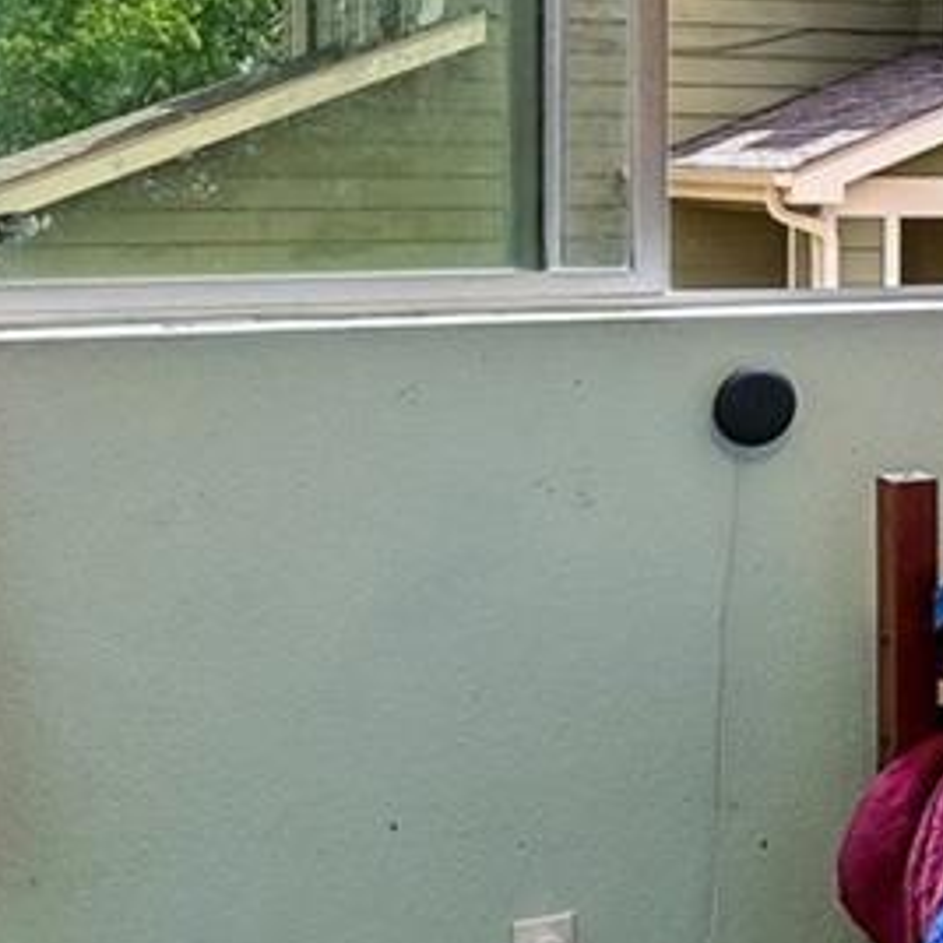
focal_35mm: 71
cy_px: 229
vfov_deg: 24.0
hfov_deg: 21.3
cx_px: 1330
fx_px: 2188
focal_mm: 14
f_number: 10
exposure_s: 1/30
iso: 400
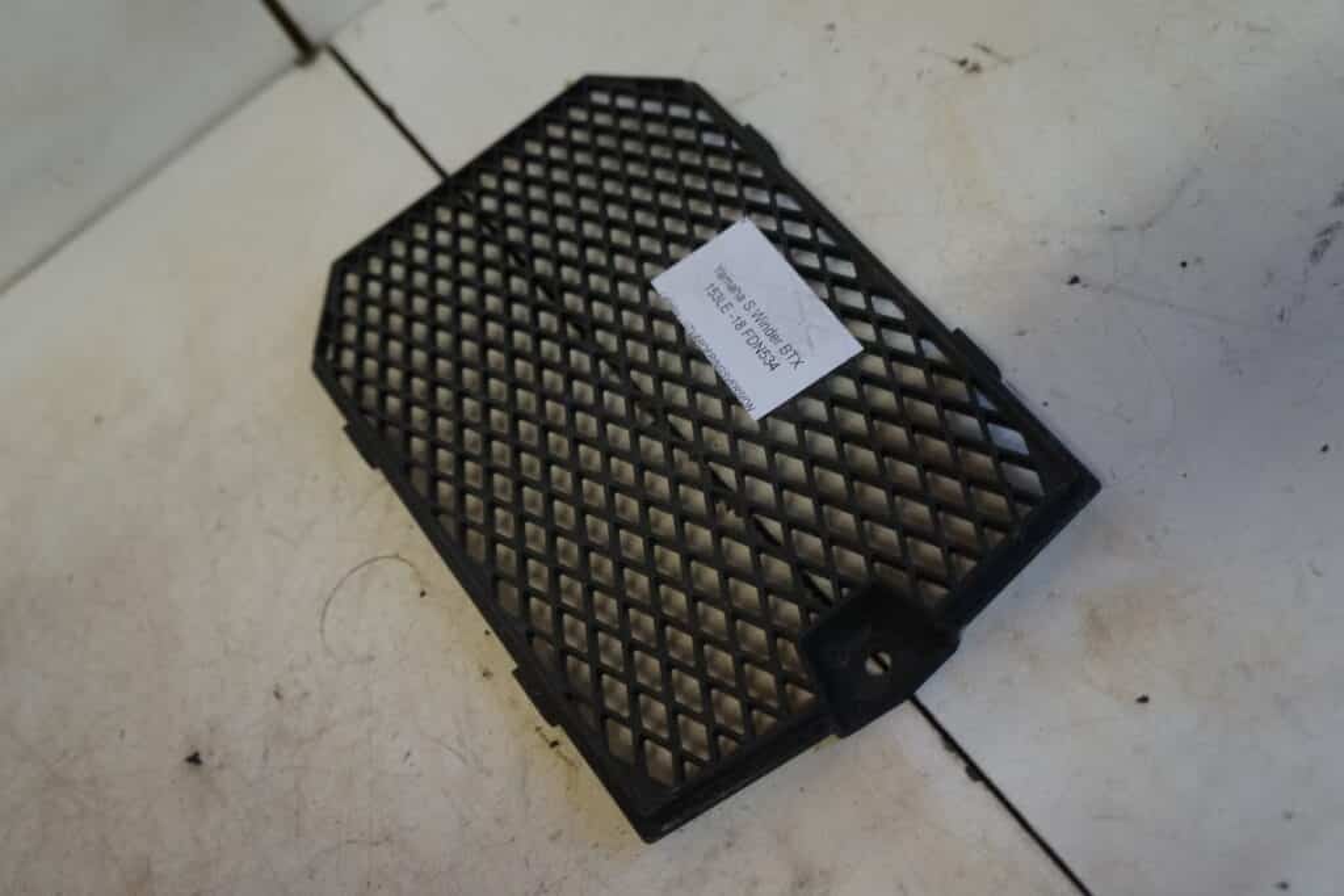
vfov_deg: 43.6
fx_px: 1120
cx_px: 672
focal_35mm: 30
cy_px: 448
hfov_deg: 61.9
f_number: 4
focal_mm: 20
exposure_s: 1/60
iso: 800
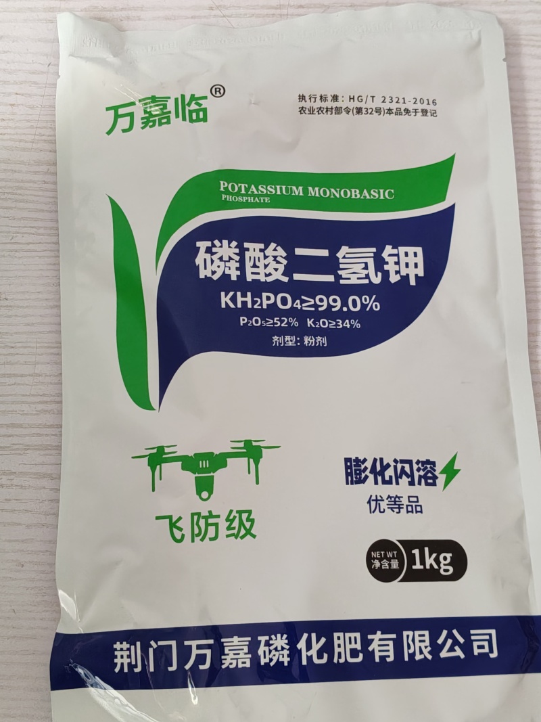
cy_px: 361
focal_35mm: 51
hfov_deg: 28.6
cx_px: 270
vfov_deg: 37.5
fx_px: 1063
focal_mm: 4.84
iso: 1103
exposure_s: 1/100
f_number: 1.88
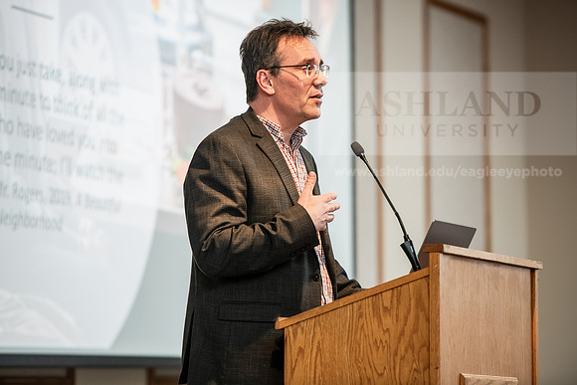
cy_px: 192
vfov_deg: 7.6
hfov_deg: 11.4
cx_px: 288
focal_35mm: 180
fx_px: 2886
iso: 1000
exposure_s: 1/200
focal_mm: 180
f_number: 3.2
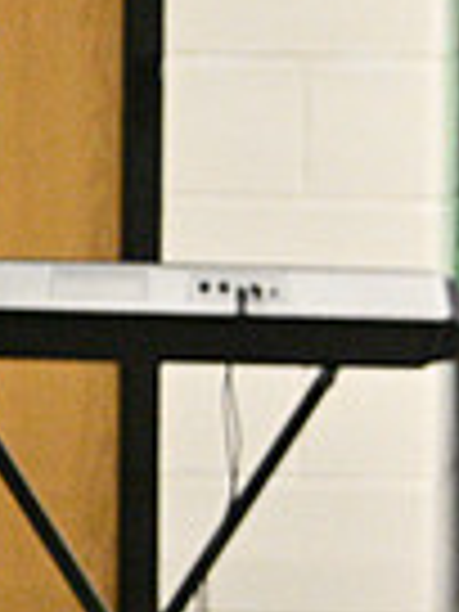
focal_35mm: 615
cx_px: 1202
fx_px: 10873
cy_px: 452
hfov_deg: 2.4
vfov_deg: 3.2
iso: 12800
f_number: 2.8
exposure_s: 1/1000
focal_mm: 150
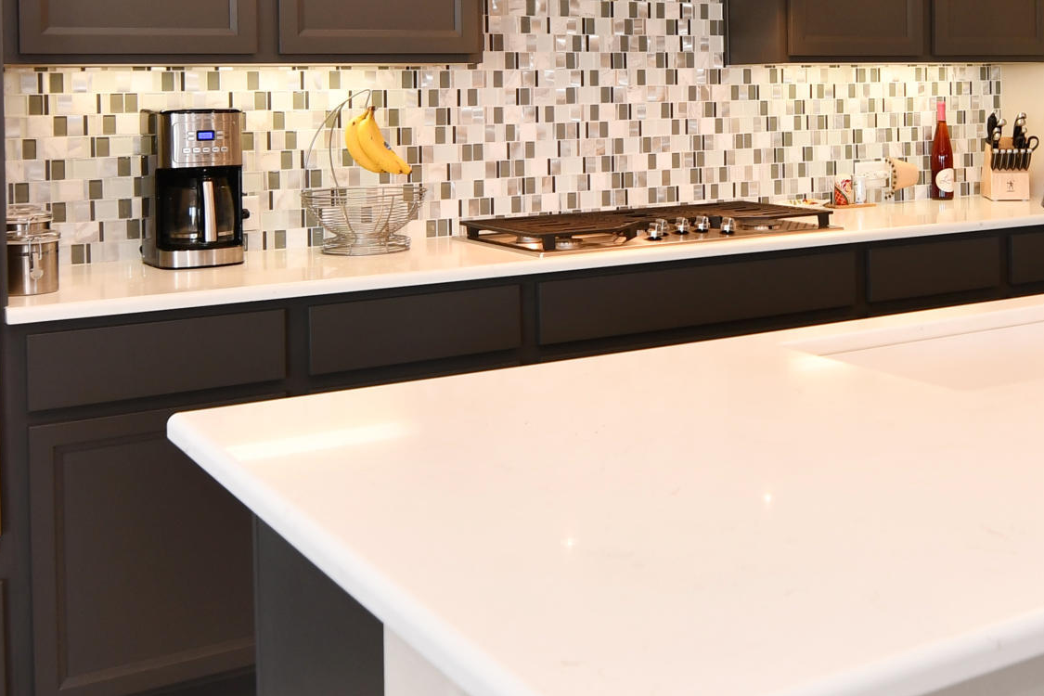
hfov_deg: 39.9
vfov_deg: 27.2
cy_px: 82
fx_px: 1392
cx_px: 794
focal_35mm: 48
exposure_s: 1/60
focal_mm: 12
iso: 280
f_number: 4
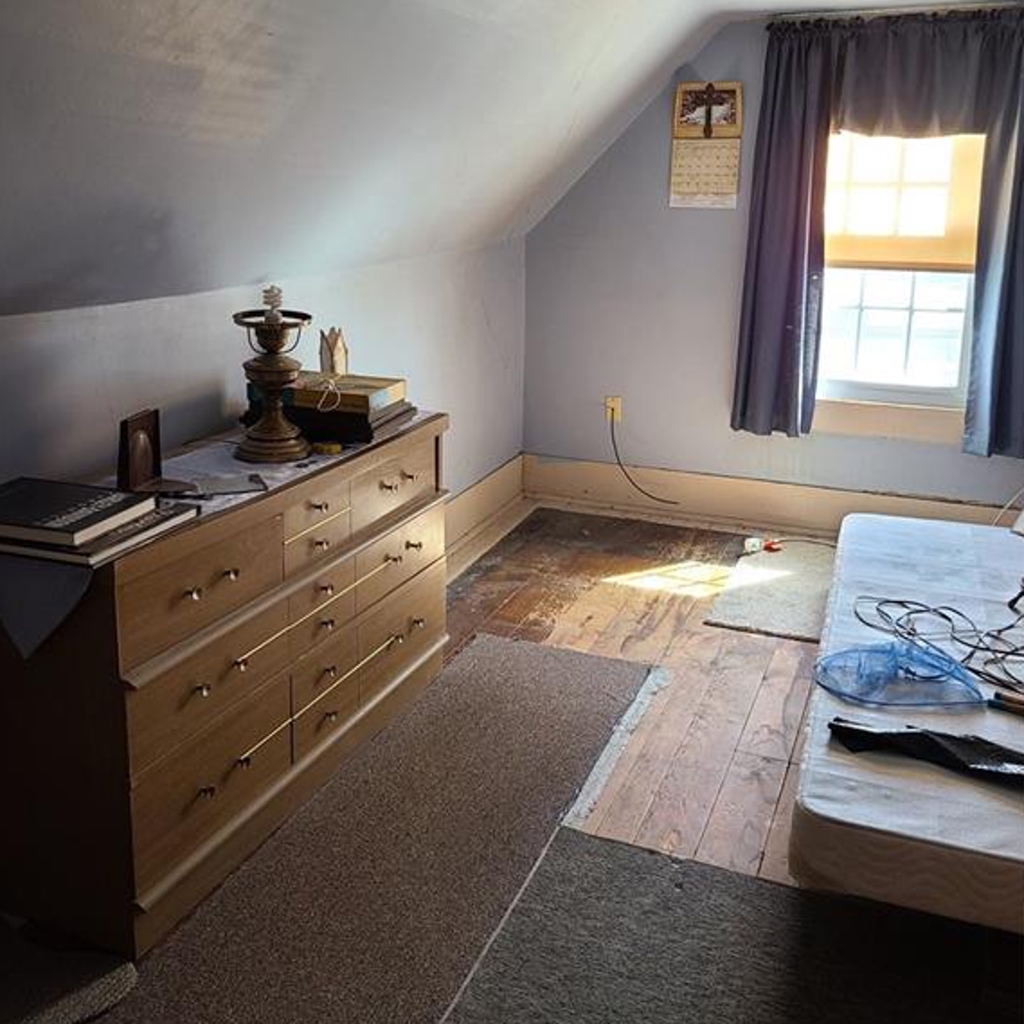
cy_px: 427
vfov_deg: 52.3
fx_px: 1038
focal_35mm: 31
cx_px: 513
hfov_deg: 52.5
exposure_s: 1/39
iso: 160
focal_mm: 5.4
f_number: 1.8
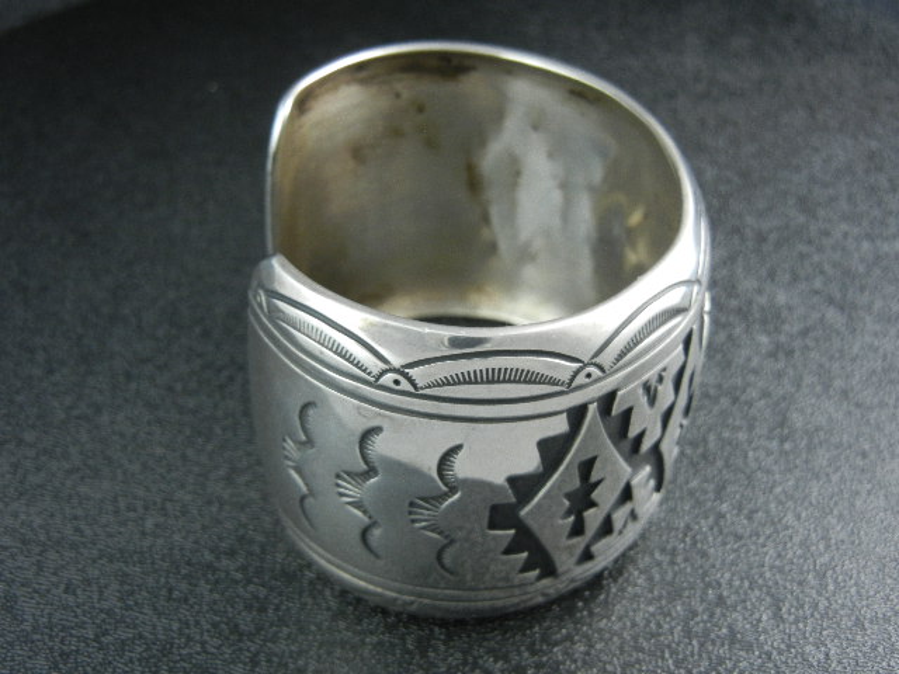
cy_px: 337
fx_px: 1169
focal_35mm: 45
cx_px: 450
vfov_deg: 32.2
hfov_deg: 42.1
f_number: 3.8
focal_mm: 8.1
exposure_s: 1/24.6
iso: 400
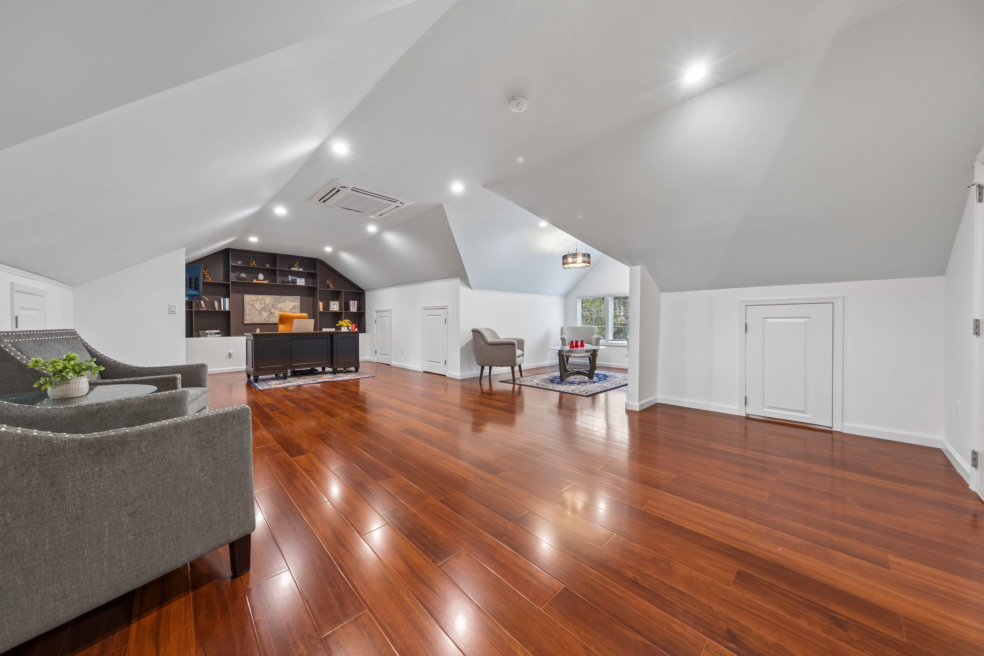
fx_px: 328
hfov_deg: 112.6
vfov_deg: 90.0
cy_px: 328
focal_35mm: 12
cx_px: 492
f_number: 8
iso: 160
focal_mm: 8
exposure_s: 1/1.67
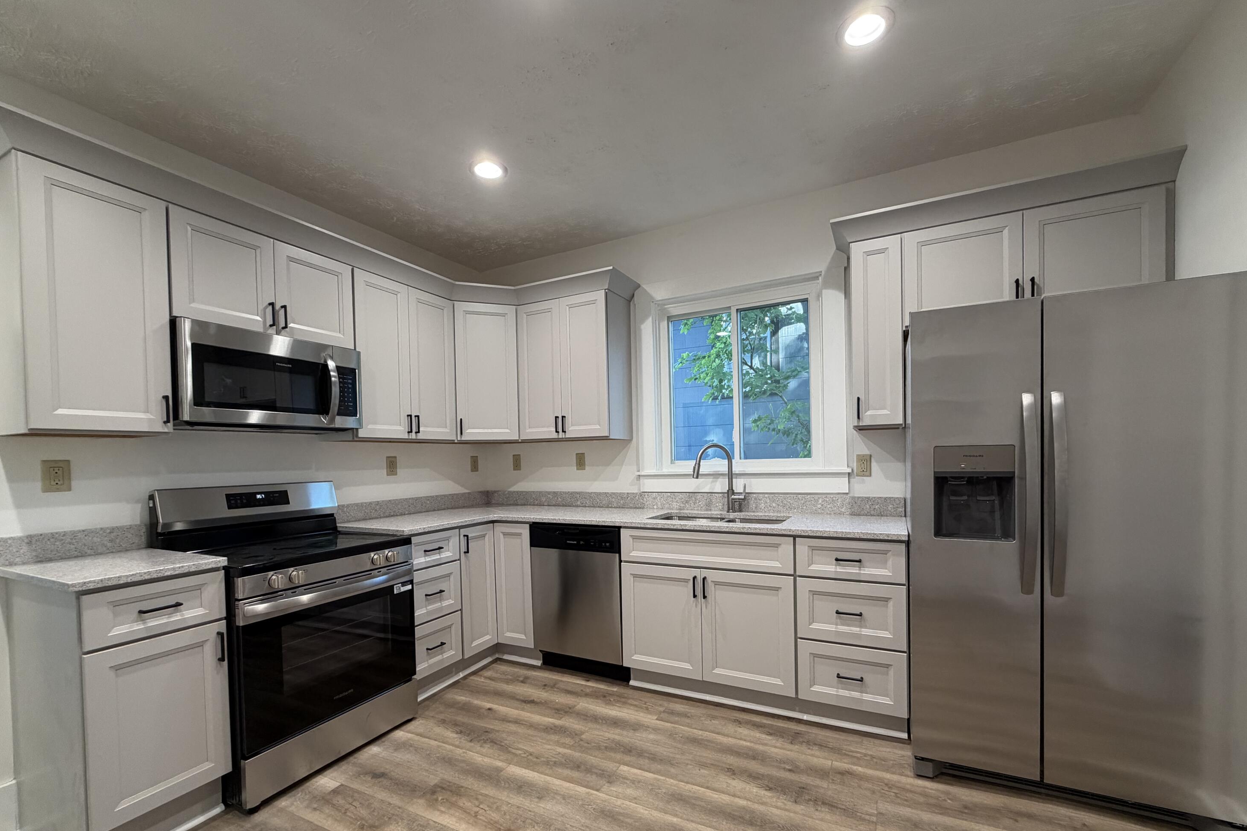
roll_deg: +1.3
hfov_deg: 100.4
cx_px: 641
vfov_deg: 77.0
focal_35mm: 15
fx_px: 520
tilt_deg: -1.0
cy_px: 467
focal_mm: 2.22
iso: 250
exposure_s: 1/120
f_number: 2.2
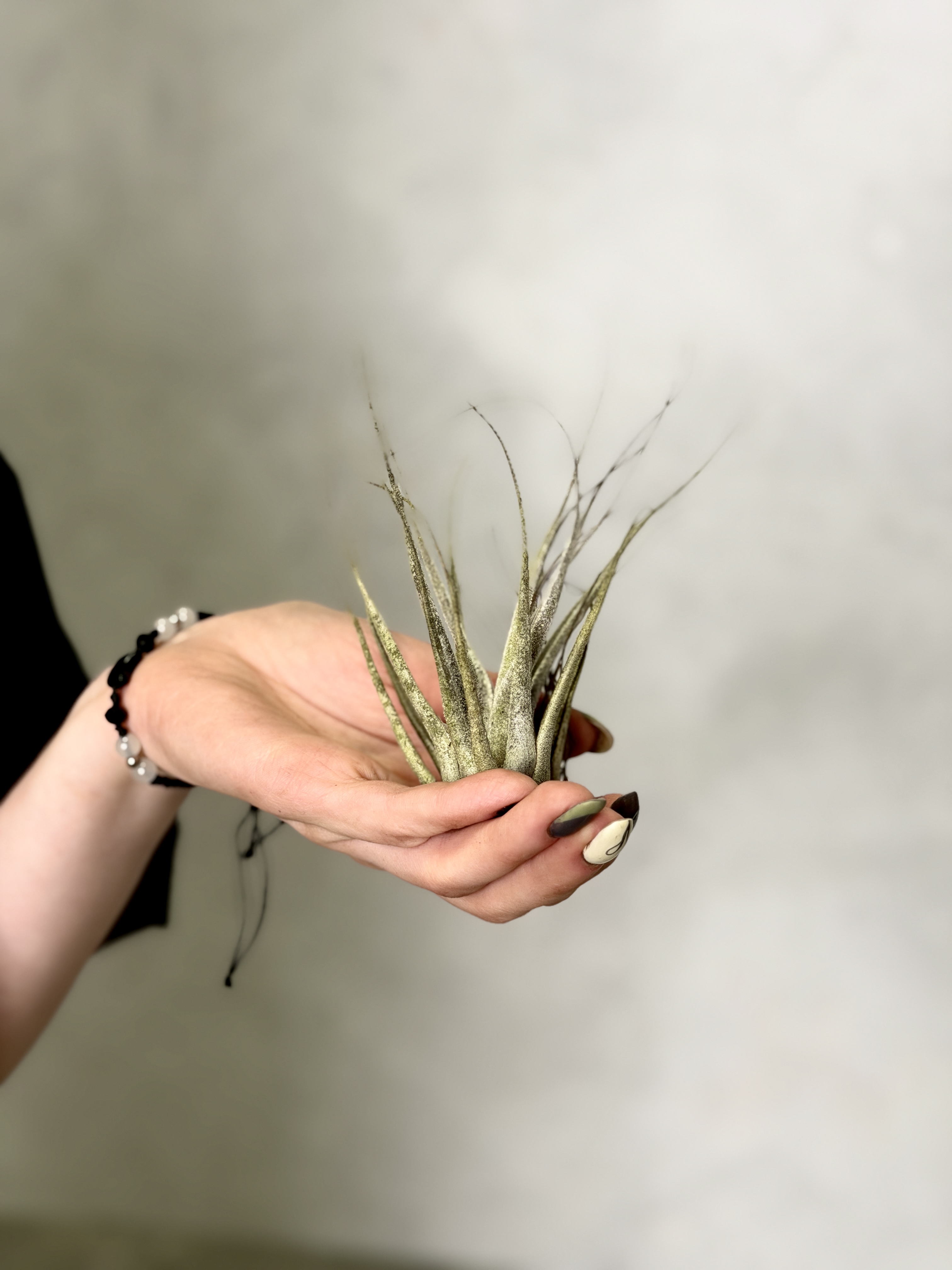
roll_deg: -1.7
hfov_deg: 30.3
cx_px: 476
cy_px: 635
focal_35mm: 48
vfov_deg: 39.7
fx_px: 1760
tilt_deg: -8.4
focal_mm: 6.76
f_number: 1.78
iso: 50
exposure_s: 1/196
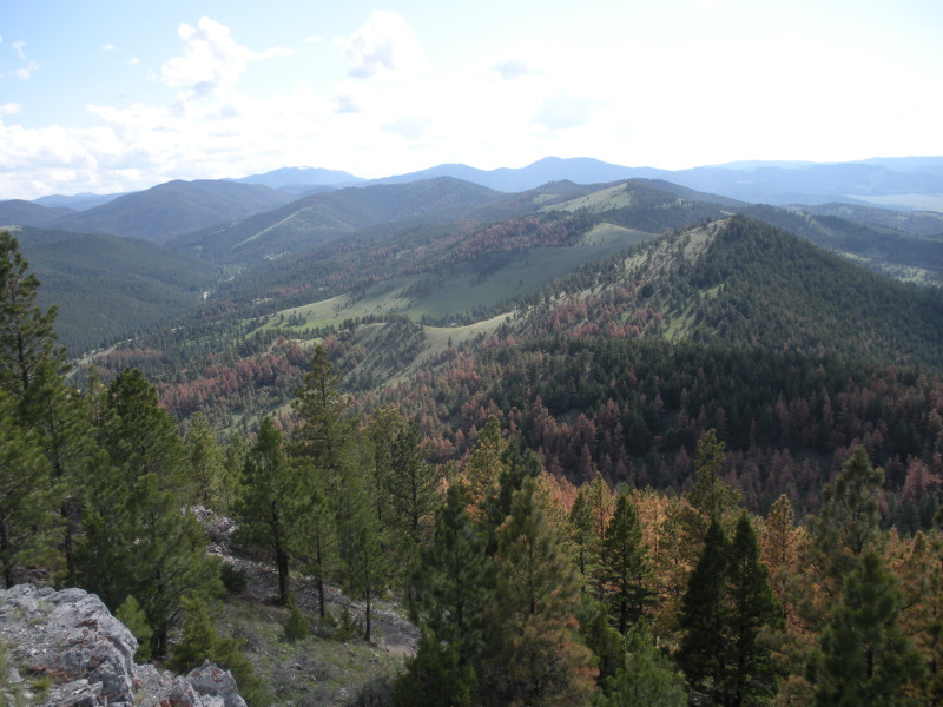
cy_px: 354
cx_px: 472
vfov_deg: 39.7
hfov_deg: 51.4
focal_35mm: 36
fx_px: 981
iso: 64
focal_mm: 6.3
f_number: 3.5
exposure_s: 1/430
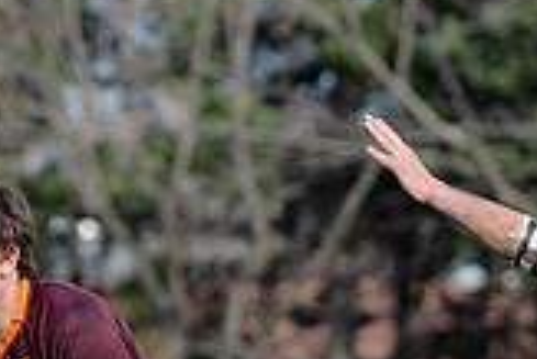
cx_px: 247
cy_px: 535
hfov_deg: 2.9
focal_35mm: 710
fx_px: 10600
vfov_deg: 1.9
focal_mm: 200
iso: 500
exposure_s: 1/2500
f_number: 4
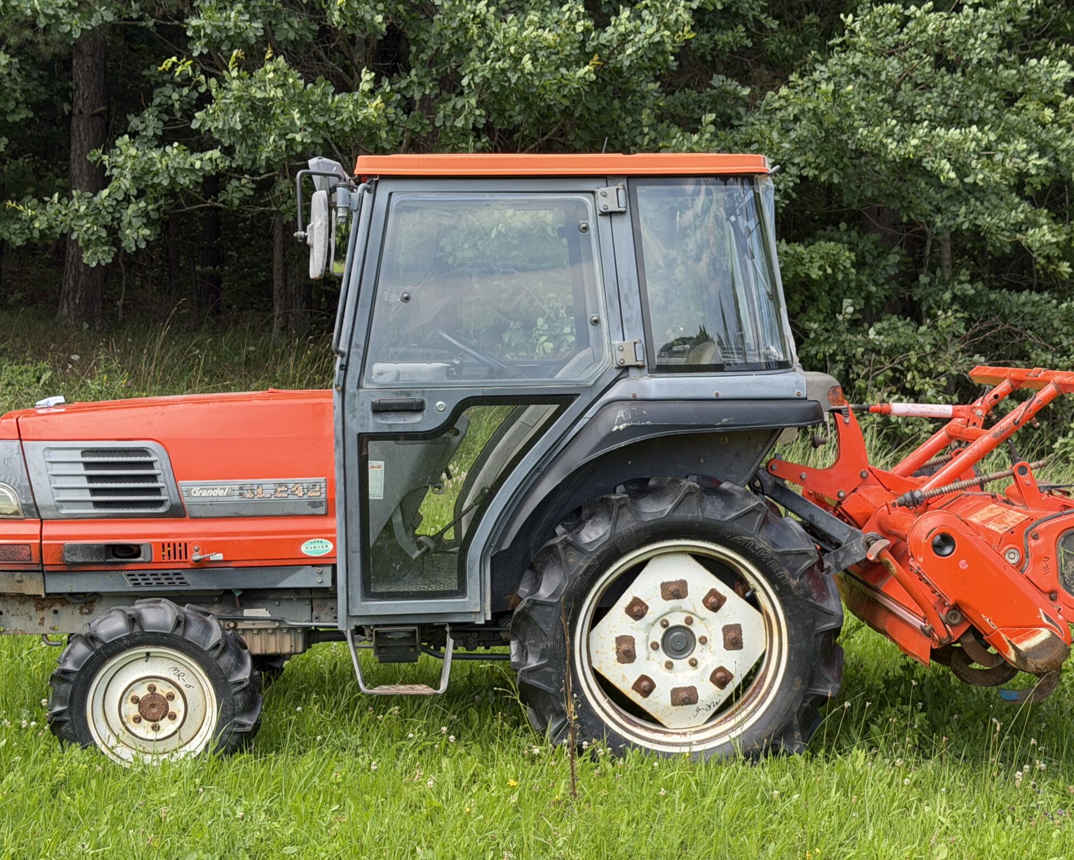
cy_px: 446
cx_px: 583
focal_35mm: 61
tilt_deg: +0.6
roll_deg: +1.7
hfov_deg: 30.9
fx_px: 1939
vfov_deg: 25.0
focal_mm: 6.76
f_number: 1.78
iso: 64
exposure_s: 1/1167
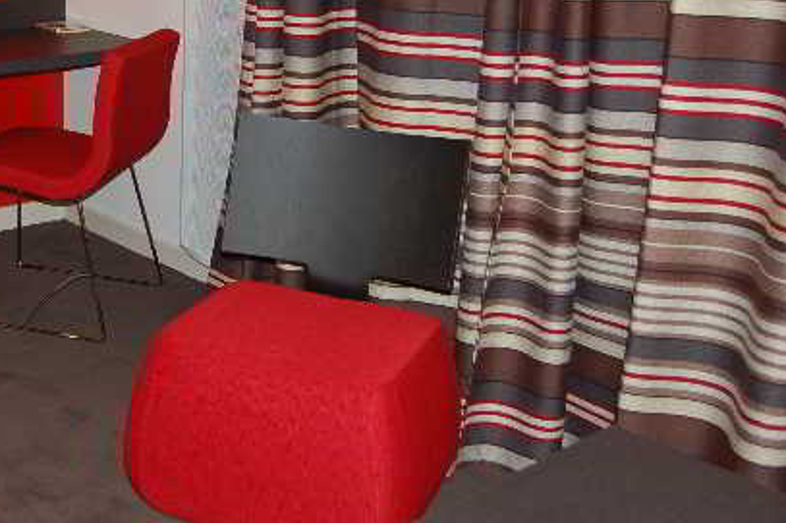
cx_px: 100
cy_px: 110
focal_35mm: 56
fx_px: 1222
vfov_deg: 23.8
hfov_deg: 34.0
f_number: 3.5
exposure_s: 1/60
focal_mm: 19
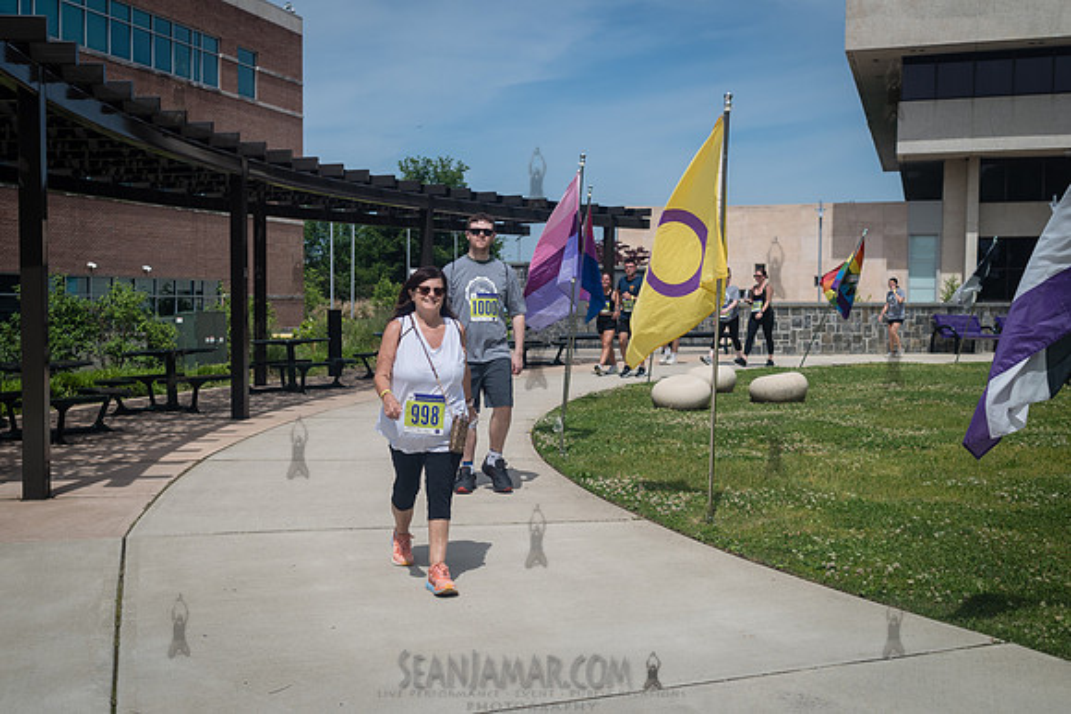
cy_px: 383
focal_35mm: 43
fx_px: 1286
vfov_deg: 31.1
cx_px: 424
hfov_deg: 45.0
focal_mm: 35
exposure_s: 1/4000
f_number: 4
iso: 200
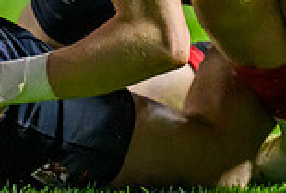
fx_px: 13971
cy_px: -48
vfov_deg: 0.8
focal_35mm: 1750
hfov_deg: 1.2
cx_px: -320
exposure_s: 1/1000
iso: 10000
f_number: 3.2
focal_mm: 400
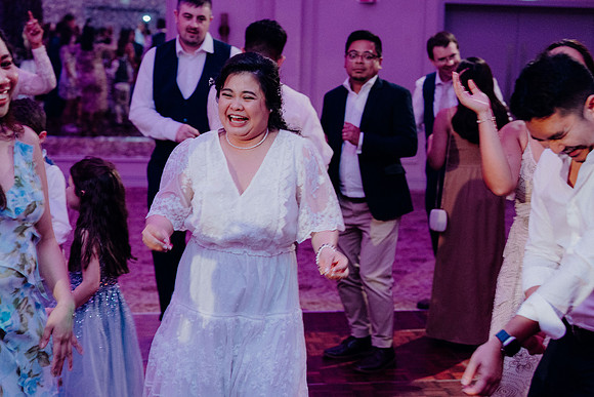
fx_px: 1023
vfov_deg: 21.9
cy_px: 198
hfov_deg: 32.4
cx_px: 297
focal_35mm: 62
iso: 3200
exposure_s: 1/160
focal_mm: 62
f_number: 3.5
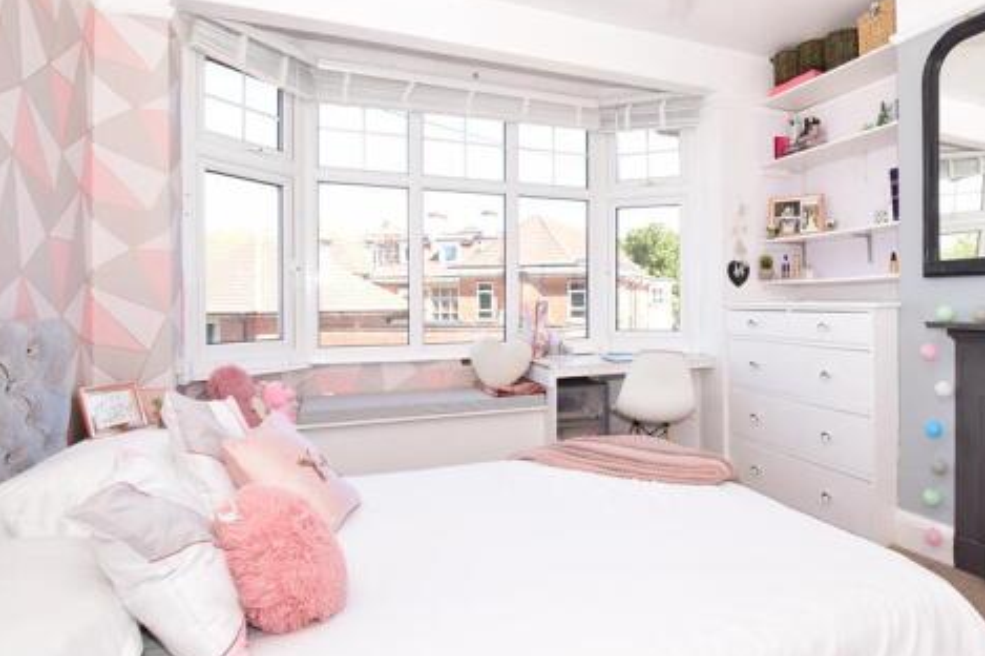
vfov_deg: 59.3
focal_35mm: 21
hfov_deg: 79.8
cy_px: 300
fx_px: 574
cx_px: 615
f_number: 8
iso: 400
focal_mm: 10
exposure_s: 1/200
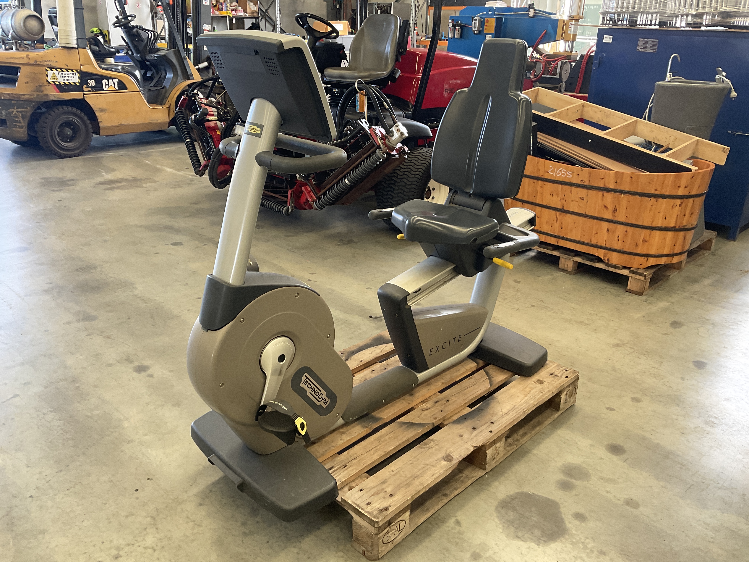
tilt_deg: -20.9
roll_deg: -0.5
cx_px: 374
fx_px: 627
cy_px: 281
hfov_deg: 61.7
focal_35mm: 29
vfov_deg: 48.2
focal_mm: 3
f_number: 1.8
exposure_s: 1/94
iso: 64
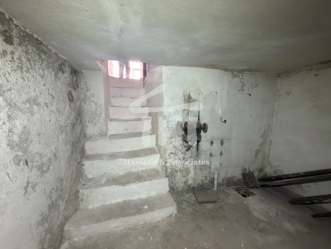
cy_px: 124
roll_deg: -0.5
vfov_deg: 85.7
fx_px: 134
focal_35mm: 14
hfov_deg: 102.1
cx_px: 166
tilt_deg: -7.3
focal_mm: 2.22
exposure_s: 1/30
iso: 250
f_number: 2.2
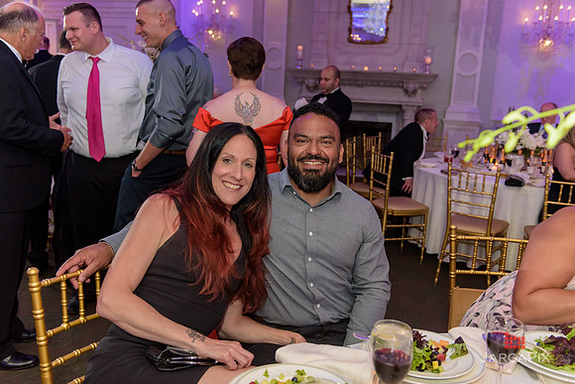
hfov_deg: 54.4
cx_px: 288
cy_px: 192
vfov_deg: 37.9
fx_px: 559
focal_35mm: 35
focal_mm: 35
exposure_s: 1/125
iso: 1600
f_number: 3.2
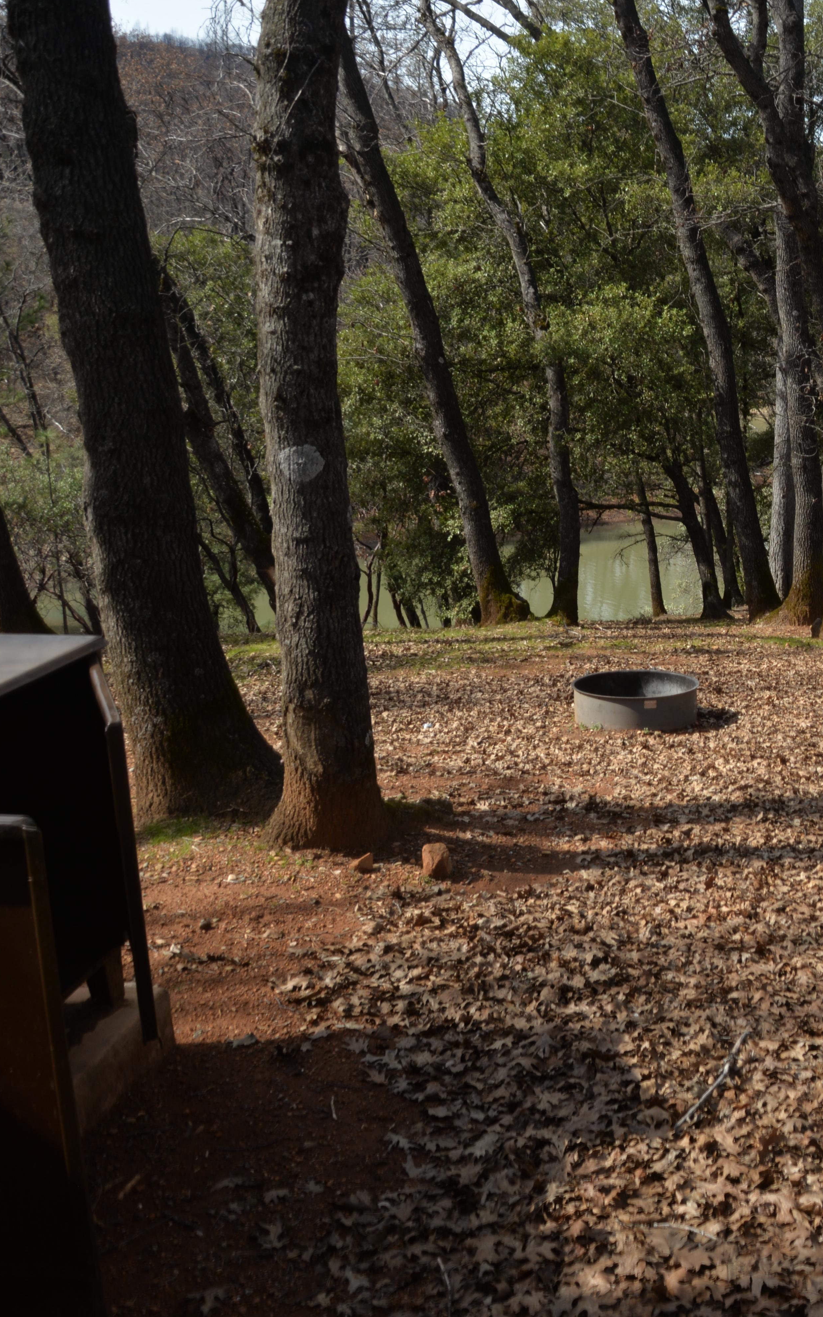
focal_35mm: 37
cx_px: 981
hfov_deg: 29.7
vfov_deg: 52.7
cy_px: 654
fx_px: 1328
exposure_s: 1/200
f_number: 7.1
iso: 200
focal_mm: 24
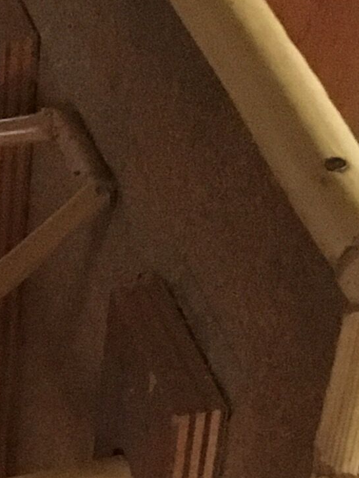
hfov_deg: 8.7
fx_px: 2225
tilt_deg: -43.3
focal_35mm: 161
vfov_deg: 11.9
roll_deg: +0.7
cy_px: 608
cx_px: -390
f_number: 2.2
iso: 320
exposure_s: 1/17
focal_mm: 4.15
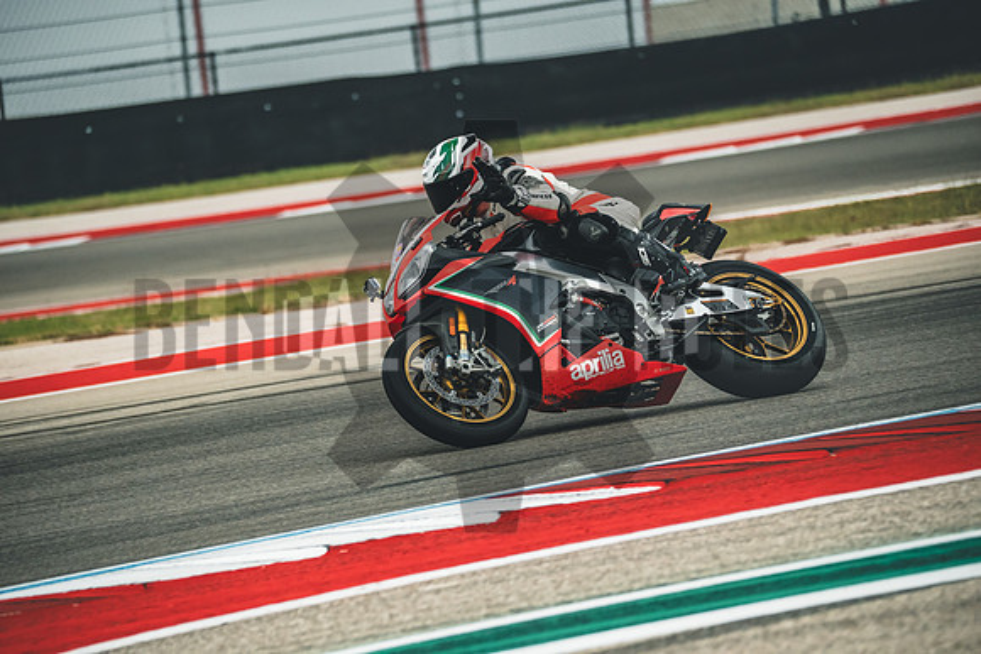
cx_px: 490
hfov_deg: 6.1
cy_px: 327
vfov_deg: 4.0
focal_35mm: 340
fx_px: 9267
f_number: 5
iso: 1250
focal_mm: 226.6
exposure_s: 1/2000
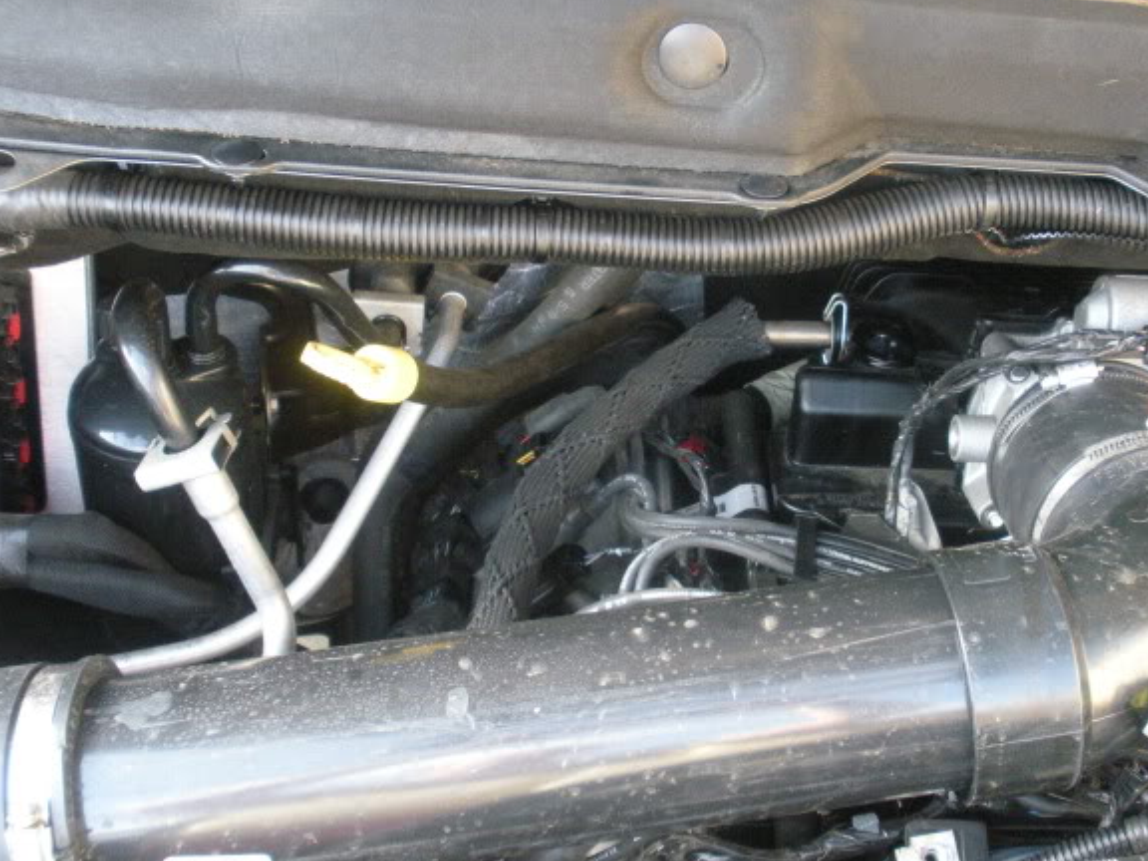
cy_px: 407
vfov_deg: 29.1
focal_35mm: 50
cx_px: 721
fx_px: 1658
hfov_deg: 37.9
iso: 382
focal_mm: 6.3
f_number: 3.5
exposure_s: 1/60
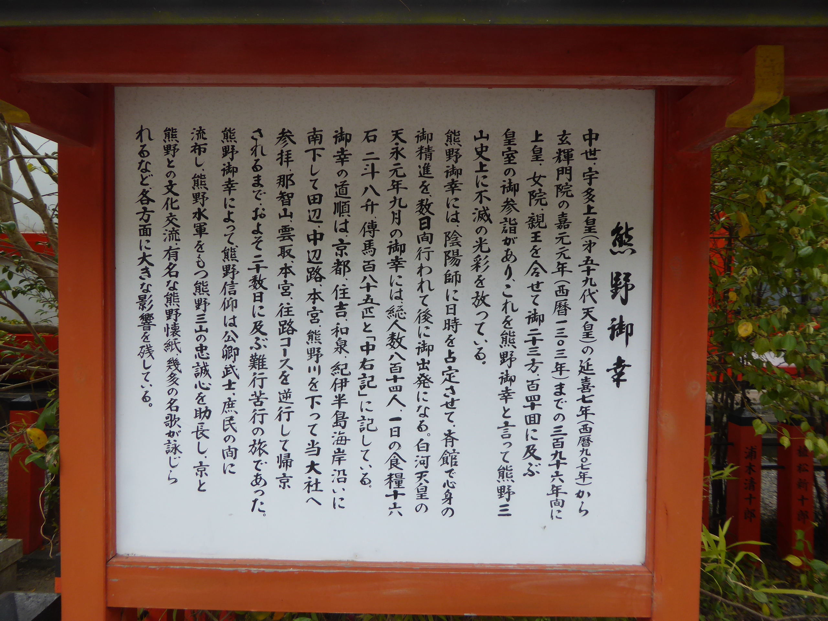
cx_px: 414
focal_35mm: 25
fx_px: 598
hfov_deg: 69.4
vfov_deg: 54.9
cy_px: 310
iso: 100
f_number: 3.3
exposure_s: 1/250
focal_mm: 4.3
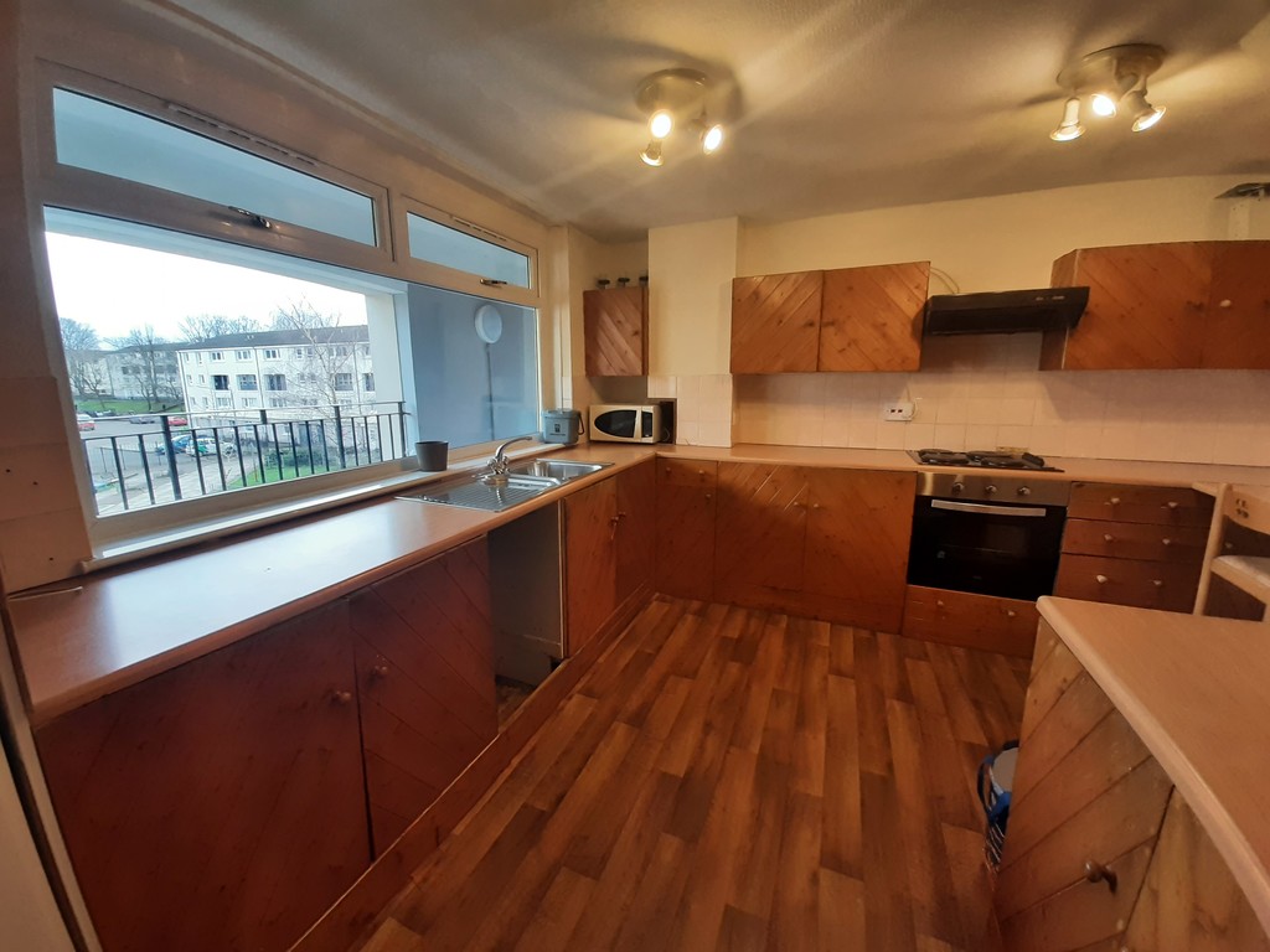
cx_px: 635
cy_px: 476
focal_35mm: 13
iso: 80
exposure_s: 1/50
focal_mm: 1.42
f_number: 2.2
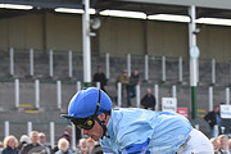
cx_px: 194
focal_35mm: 277
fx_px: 1777
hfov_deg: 7.4
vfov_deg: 4.9
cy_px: 241
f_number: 5
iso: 800
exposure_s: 1/1600
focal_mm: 86
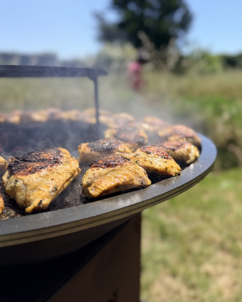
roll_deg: -2.2
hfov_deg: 54.9
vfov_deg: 65.9
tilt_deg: -18.9
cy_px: 163
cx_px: 125
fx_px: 233
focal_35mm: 26
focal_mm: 6.76
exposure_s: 1/6173
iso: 80
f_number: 1.78
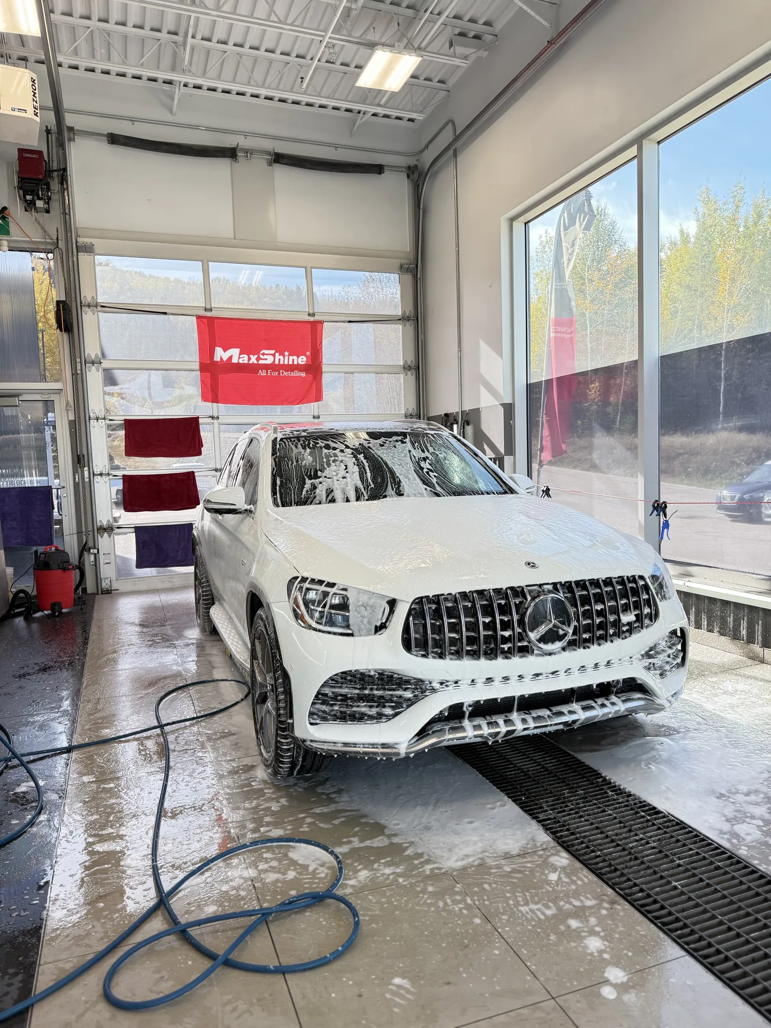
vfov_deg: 71.6
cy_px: 514
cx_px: 386
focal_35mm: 24
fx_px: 713
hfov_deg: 56.8
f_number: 1.78
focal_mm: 6.76
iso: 100
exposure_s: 1/249
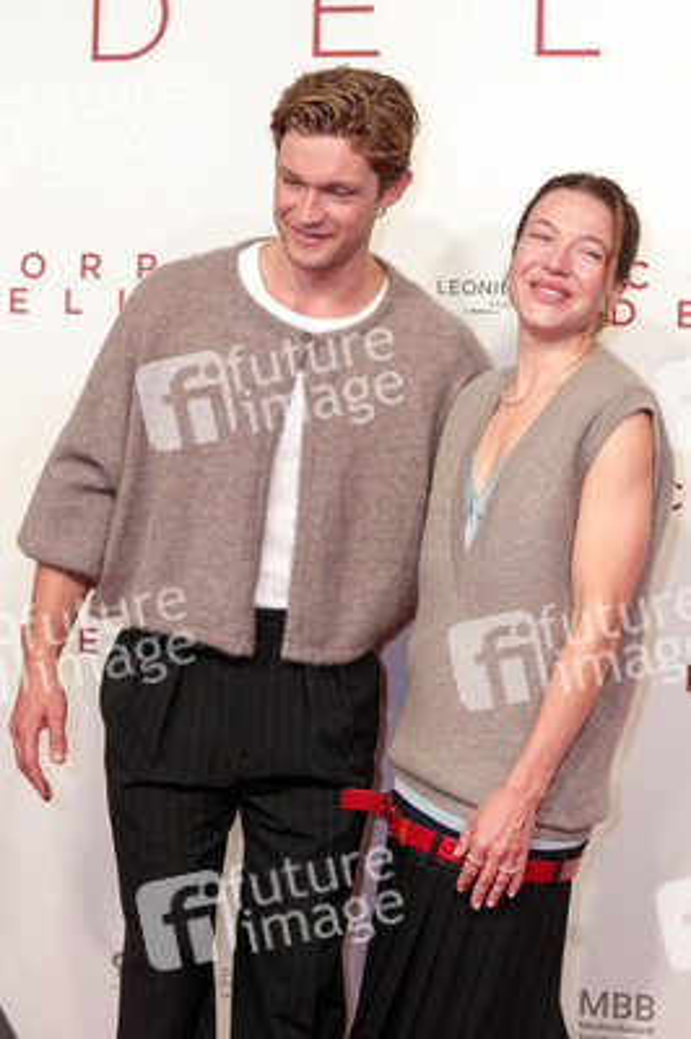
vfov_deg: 28.9
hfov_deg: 19.4
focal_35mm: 70
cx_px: 346
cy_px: 520
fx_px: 2019
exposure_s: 1/250
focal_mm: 70
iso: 320
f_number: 3.2
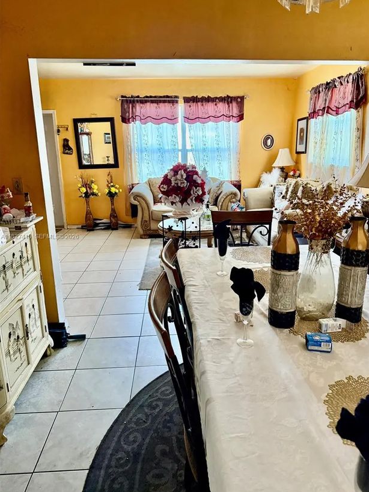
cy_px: 237
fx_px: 355
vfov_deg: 69.4
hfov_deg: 54.9
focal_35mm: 25
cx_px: 192
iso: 400
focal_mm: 6.76
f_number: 1.78
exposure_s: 1/60
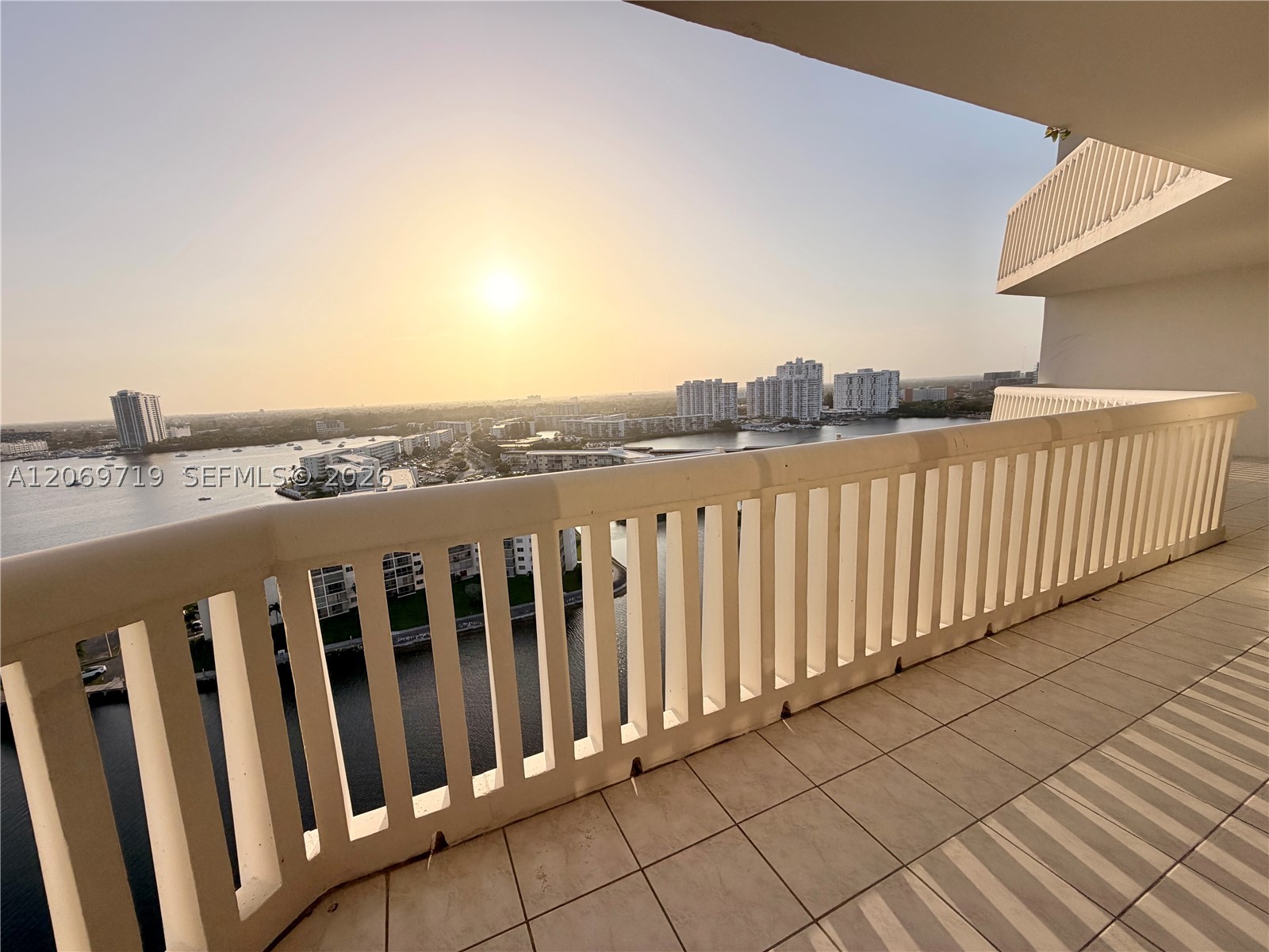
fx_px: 513
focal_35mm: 14
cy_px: 476
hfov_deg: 102.1
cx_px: 634
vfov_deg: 85.7
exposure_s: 1/2237
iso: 32
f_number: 2.2
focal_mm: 2.22
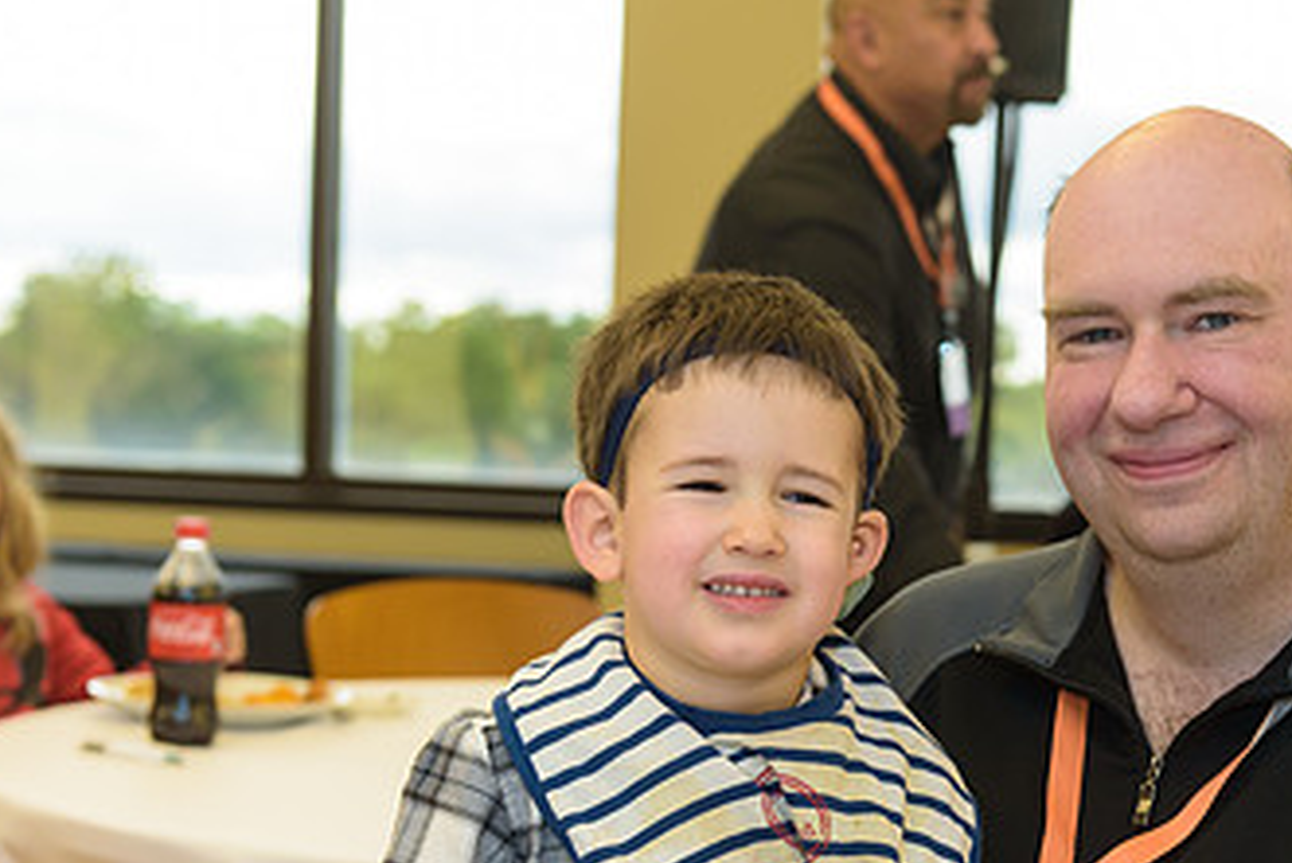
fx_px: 3267
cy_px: 592
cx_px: 1073
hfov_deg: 22.0
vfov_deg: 15.0
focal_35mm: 91
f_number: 3.2
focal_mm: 52
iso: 640
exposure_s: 1/125
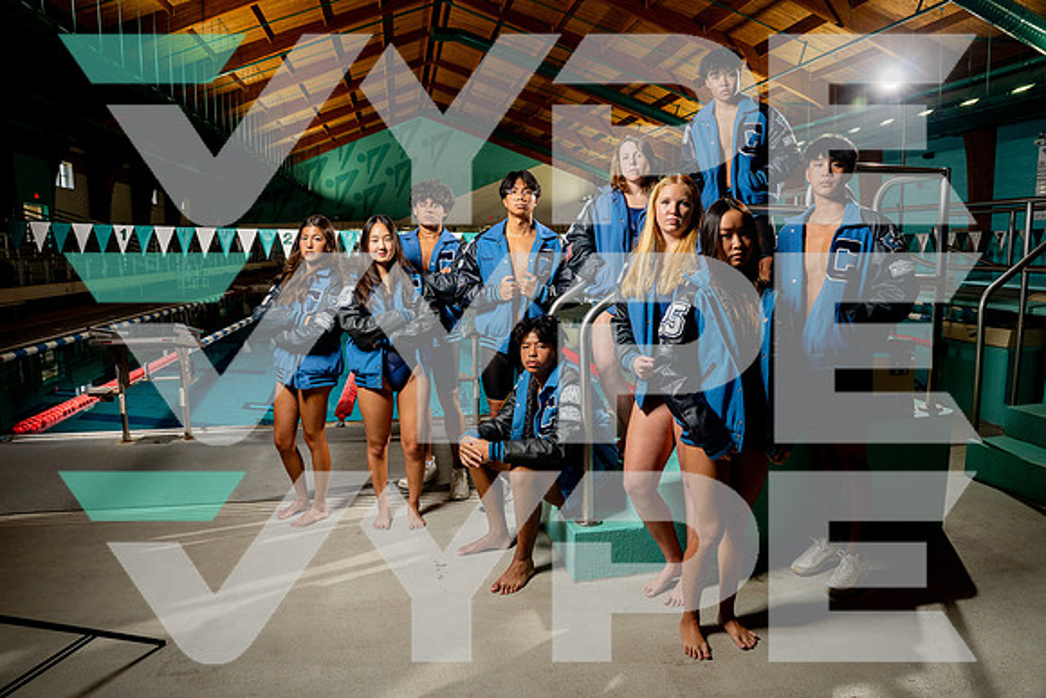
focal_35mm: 24
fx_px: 697
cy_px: 349
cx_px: 523
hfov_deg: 73.7
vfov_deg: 53.2
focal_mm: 24
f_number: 6.3
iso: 640
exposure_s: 1/250
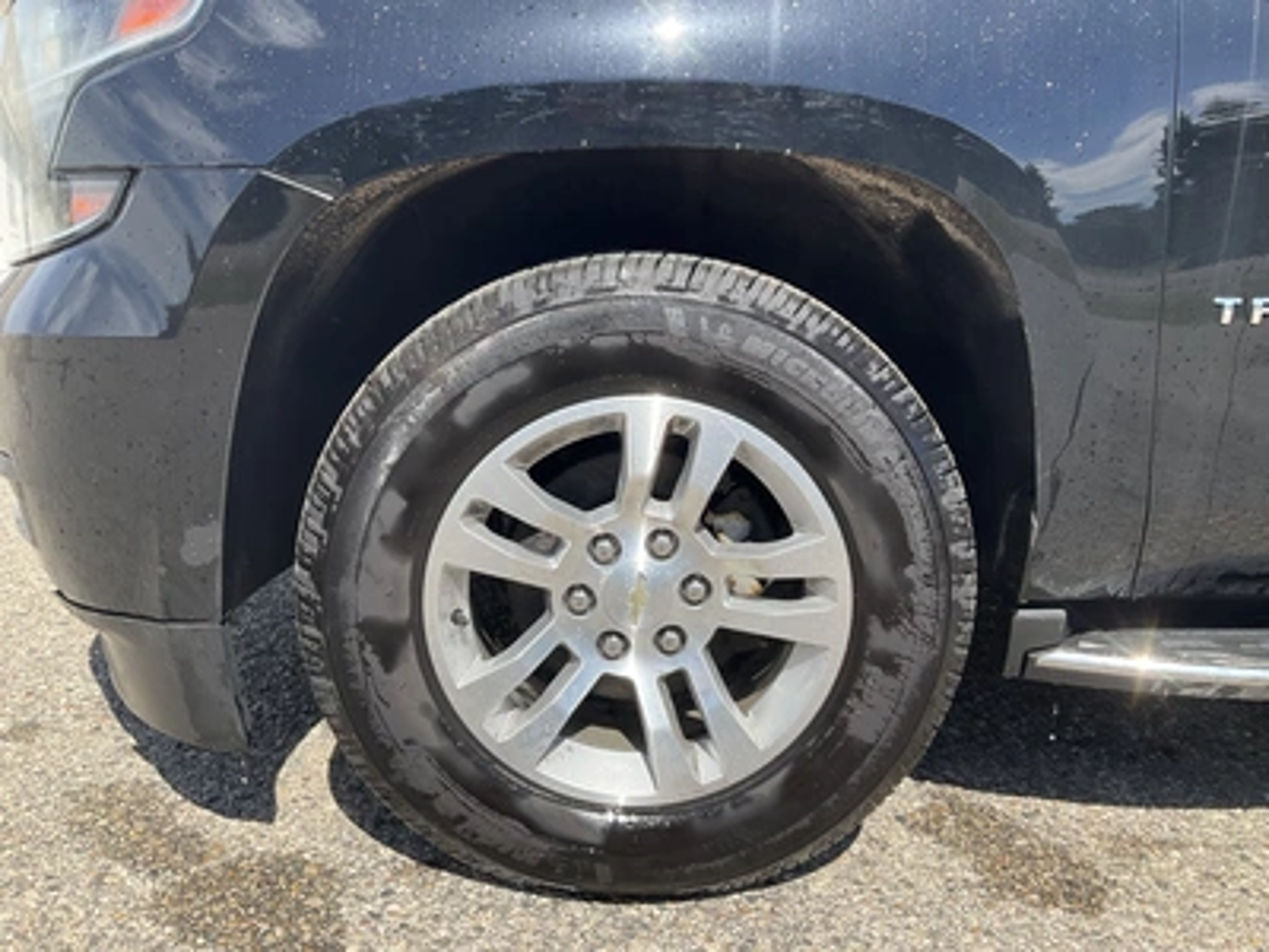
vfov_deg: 48.2
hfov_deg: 61.7
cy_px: 476
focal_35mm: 29
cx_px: 634
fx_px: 1063
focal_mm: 3
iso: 25
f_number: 1.8
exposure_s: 1/842
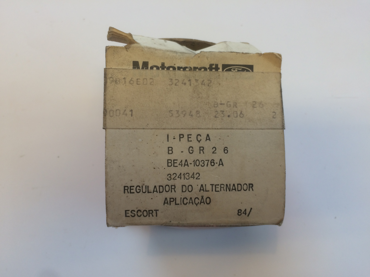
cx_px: 185
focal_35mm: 29
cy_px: 138
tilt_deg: -75.6
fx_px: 310
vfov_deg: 48.2
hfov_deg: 61.7
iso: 40
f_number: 2.2
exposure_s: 1/50
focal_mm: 4.15
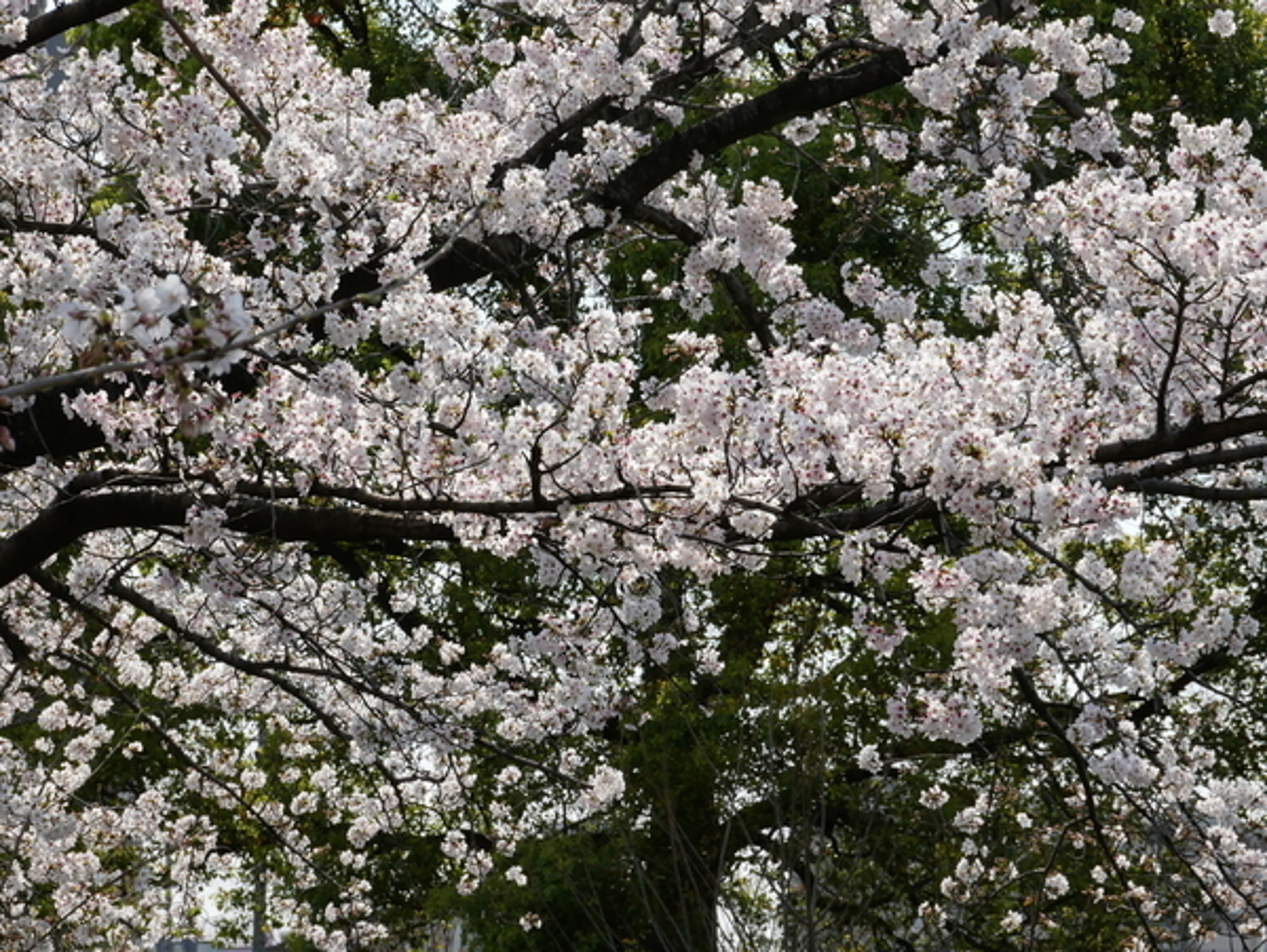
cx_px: 634
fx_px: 4396
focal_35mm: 120
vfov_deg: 12.4
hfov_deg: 16.4
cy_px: 476
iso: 800
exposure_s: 1/1000
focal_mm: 60
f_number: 11
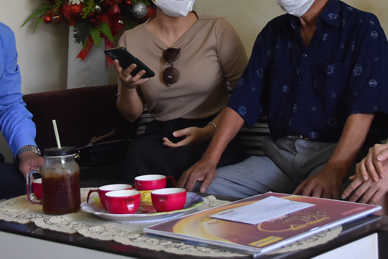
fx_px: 830
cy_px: -15
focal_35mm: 77
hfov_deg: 26.2
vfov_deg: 17.2
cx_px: 237
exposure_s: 1/125
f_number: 3.8
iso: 1100
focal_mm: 24
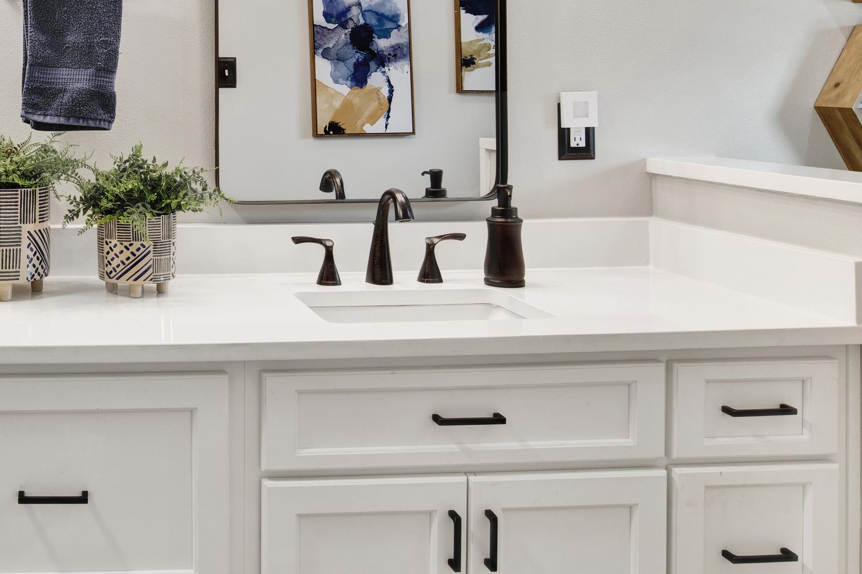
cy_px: 86
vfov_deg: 32.9
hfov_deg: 44.9
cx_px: 82
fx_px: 934
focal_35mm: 39
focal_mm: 20
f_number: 11
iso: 200
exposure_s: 1/4
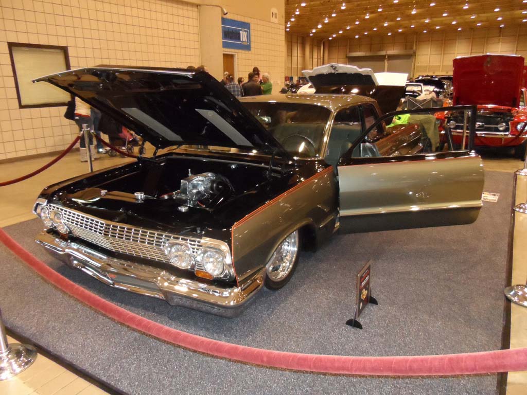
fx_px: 365
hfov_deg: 71.6
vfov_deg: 56.8
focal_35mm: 24
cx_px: 264
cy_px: 198
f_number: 3.2
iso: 640
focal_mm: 4
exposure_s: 1/30
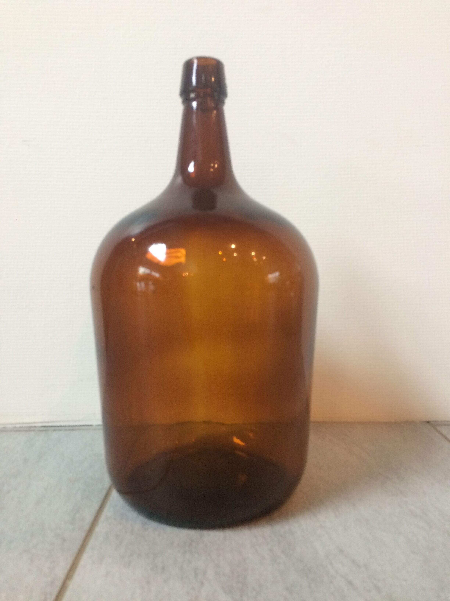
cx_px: 225
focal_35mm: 29
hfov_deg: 48.2
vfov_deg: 61.7
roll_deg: +0.5
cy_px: 300
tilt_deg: -6.7
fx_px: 503
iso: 200
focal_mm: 4.15
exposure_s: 1/33
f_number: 2.2
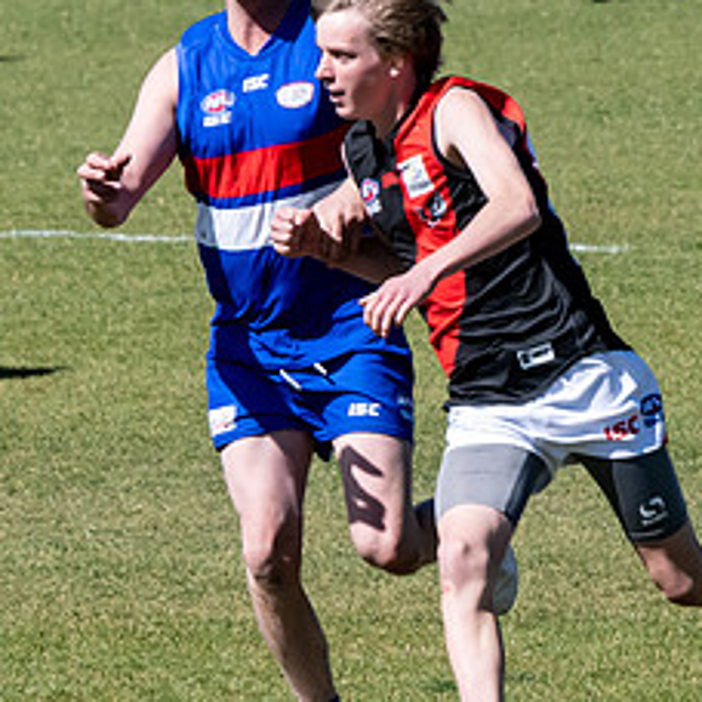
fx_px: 24458
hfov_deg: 1.6
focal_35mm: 1066
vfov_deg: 1.6
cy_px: 512
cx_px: 369
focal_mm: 240
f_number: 8
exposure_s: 1/2000
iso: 800
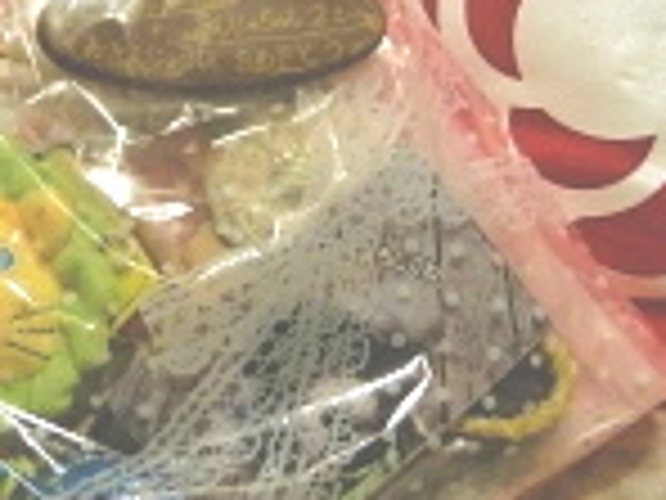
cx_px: 216
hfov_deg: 24.0
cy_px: 0
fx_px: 1558
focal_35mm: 81
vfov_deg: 17.8
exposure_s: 1/15.4
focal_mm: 5.4
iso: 400
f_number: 3.5
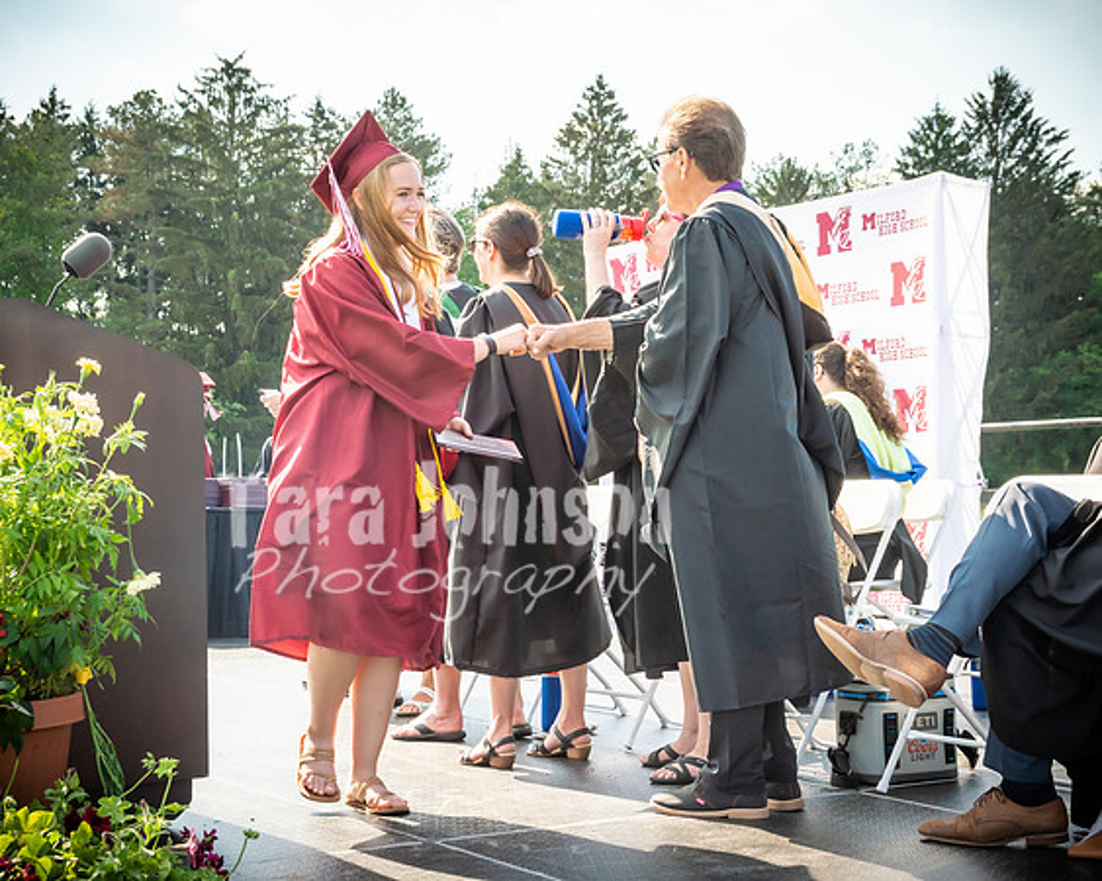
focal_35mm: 61
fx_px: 1986
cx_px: 551
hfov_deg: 31.0
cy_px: 440
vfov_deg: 25.0
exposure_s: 1/500
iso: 200
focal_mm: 36
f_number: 7.1
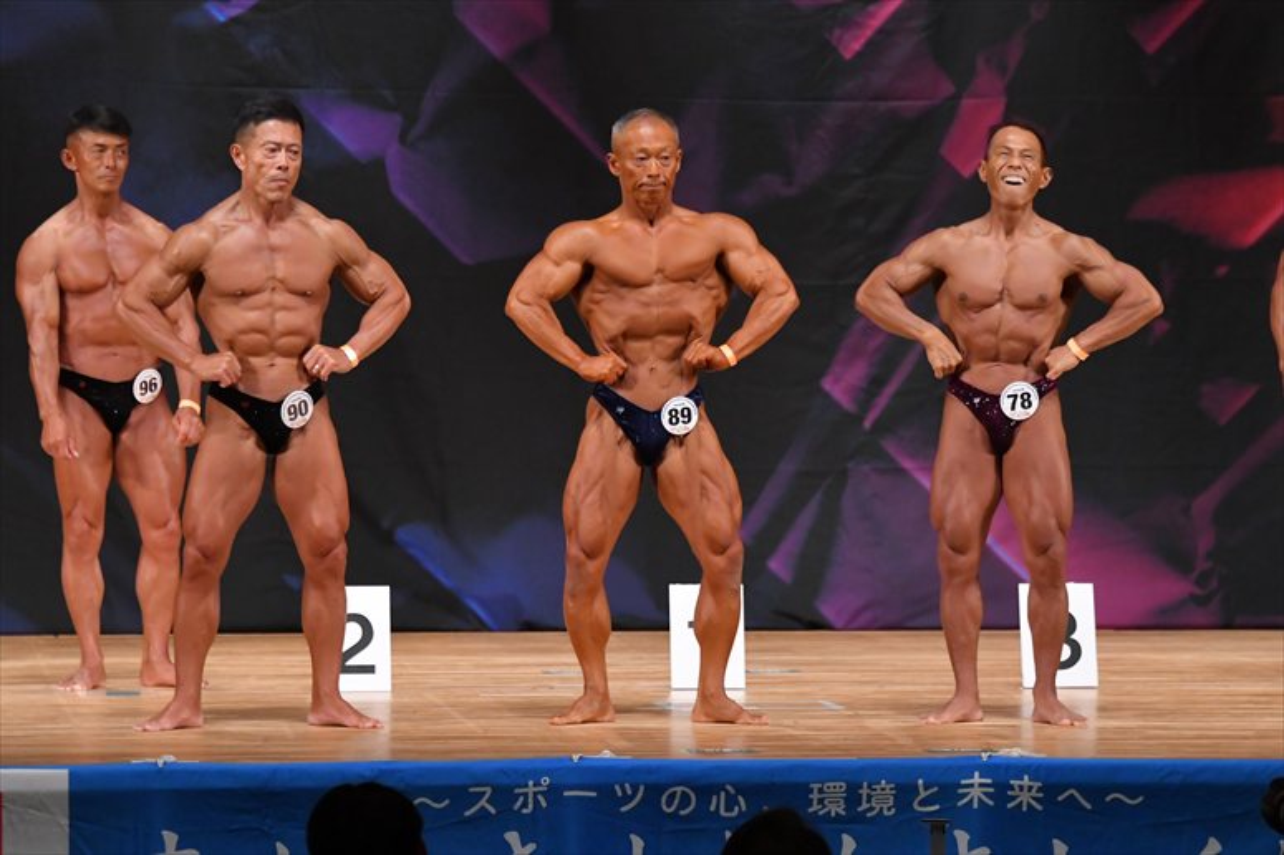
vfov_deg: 6.1
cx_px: 642
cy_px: 428
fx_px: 8021
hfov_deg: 9.2
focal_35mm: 225
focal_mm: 150
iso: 4500
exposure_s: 1/400
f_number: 5.6
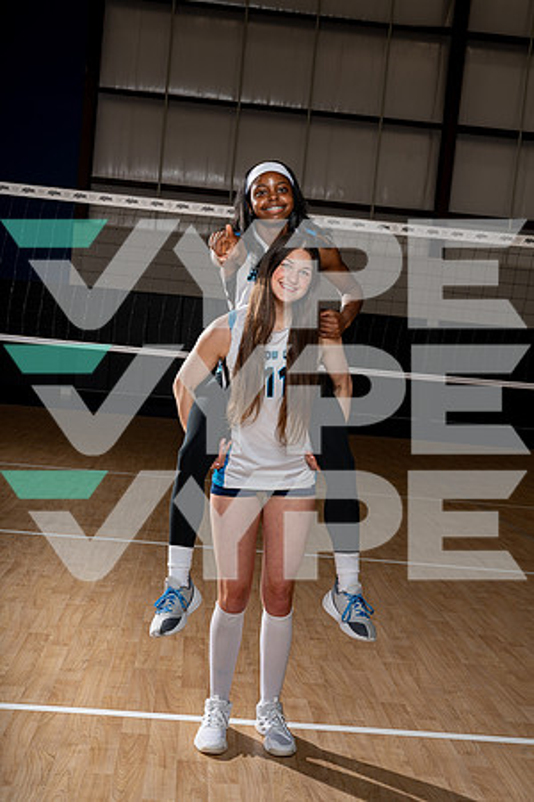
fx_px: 1001
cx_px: 267
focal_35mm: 45
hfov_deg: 29.9
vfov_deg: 43.6
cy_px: 401
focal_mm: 45
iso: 100
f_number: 8
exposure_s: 1/250
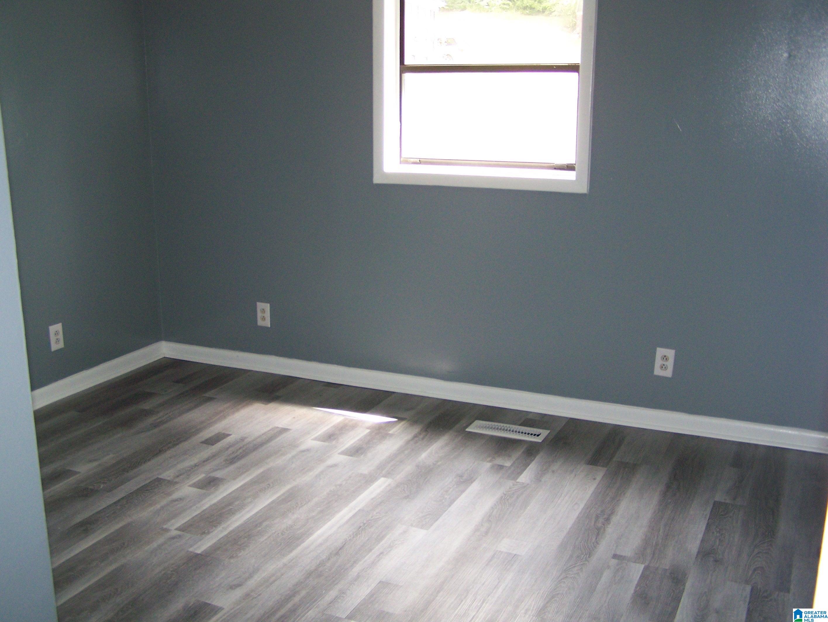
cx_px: 414
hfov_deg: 48.9
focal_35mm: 38
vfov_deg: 37.8
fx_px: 910
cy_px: 311
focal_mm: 6.3
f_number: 2.8
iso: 160
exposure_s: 1/60
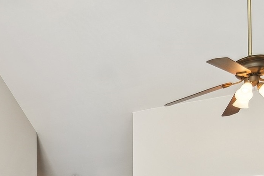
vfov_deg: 14.7
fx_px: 638
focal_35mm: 87
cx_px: -4
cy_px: 253
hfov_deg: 22.4
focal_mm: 20
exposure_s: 1/40
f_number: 8
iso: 200
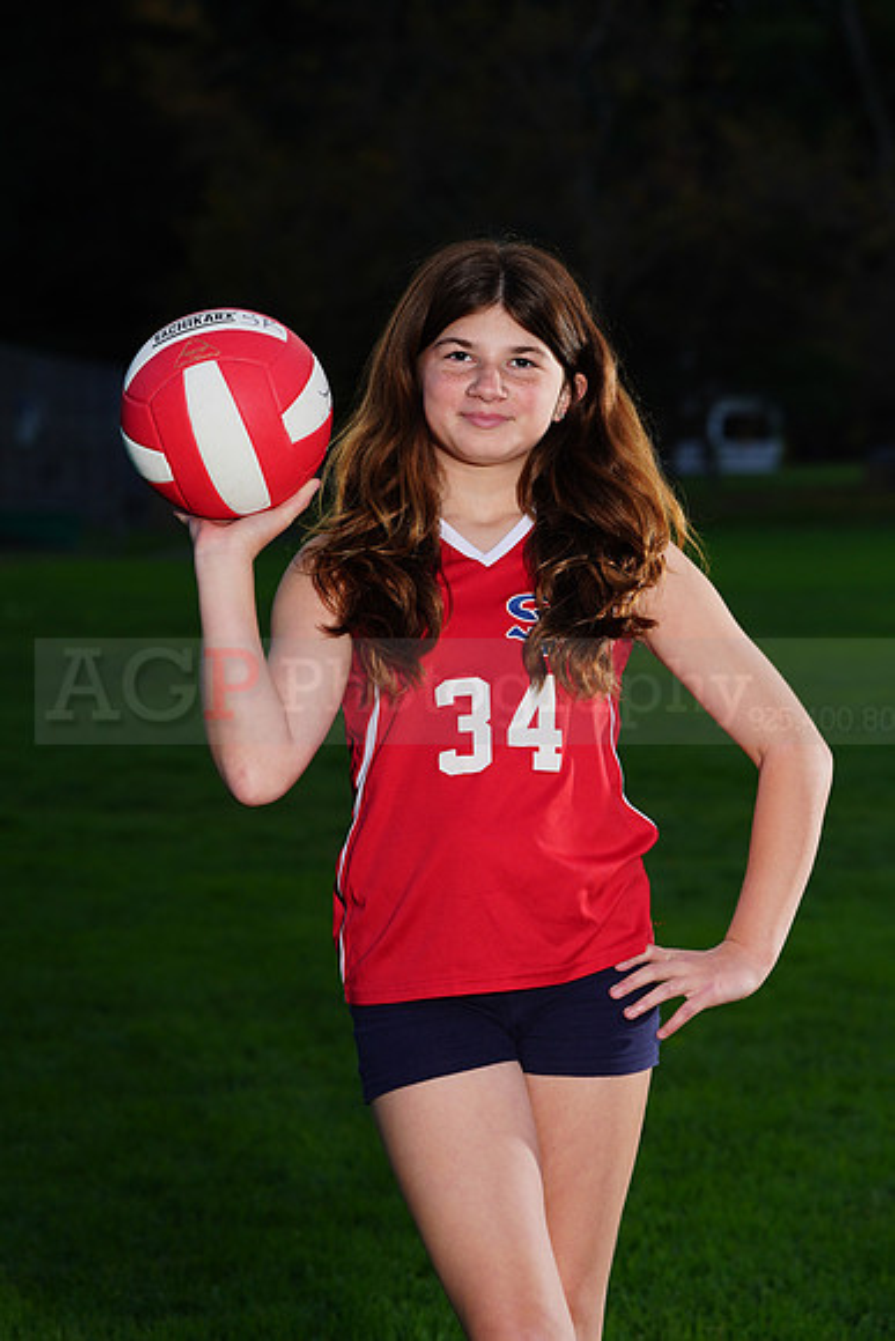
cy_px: 670
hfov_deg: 8.5
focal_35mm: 162
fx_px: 6037
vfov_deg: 12.7
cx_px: 448
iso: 200
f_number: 9
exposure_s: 1/250
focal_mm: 162
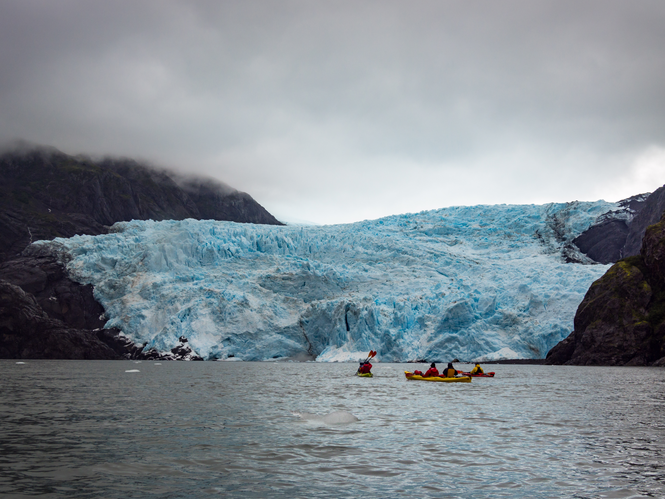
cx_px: 333
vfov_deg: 33.6
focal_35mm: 43
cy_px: 252
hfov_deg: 43.8
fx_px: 826
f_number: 8
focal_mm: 21
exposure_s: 1/320
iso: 200
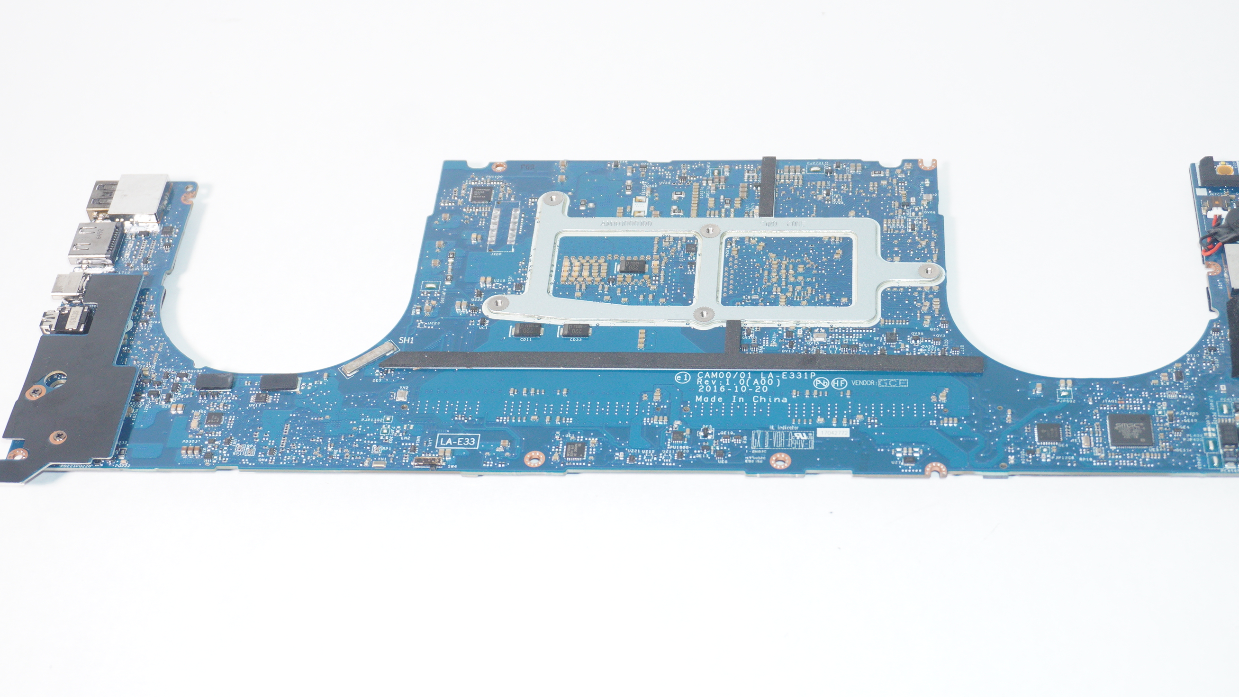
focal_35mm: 60
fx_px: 1958
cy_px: 370
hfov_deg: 35.1
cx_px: 691
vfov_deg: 20.2
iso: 640
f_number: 5
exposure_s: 1/125
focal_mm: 33
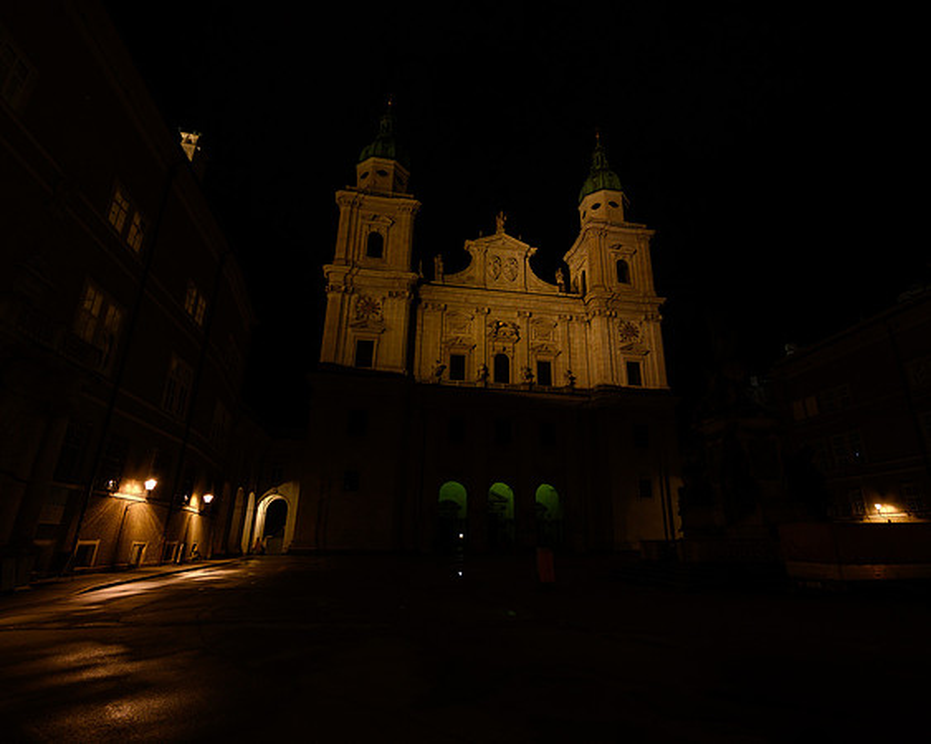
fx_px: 499
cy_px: 356
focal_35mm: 18
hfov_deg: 85.9
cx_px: 496
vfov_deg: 73.4
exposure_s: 1/6
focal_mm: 14
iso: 640
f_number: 5.6
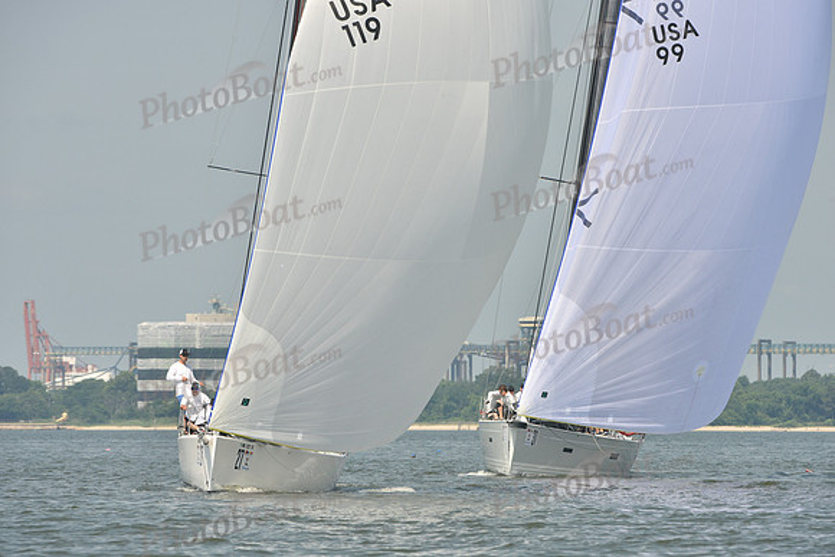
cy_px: 278
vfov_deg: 3.4
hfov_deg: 5.2
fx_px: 9280
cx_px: 418
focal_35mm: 400
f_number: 11
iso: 400
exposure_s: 1/800
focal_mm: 400
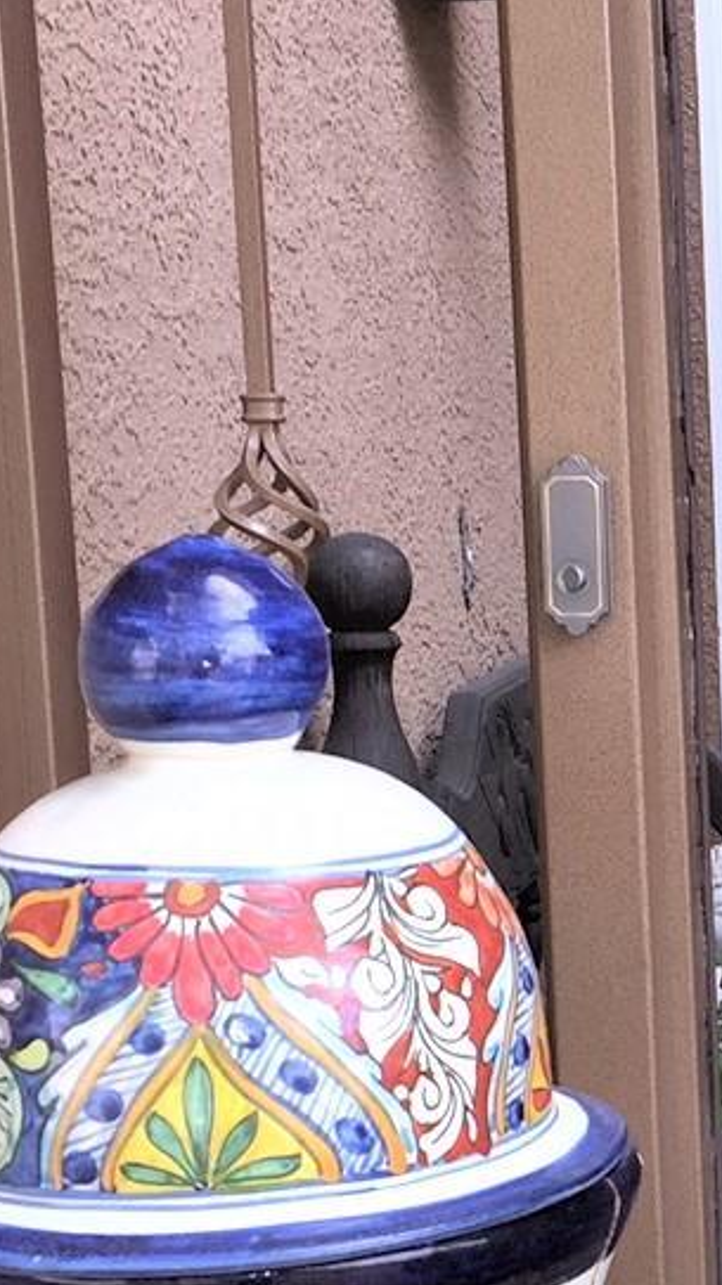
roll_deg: +0.8
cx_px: 1167
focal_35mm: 95
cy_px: 850
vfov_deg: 22.4
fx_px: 3237
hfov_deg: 12.0
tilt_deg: -8.3
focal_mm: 4.15
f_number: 2.2
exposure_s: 1/61
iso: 32
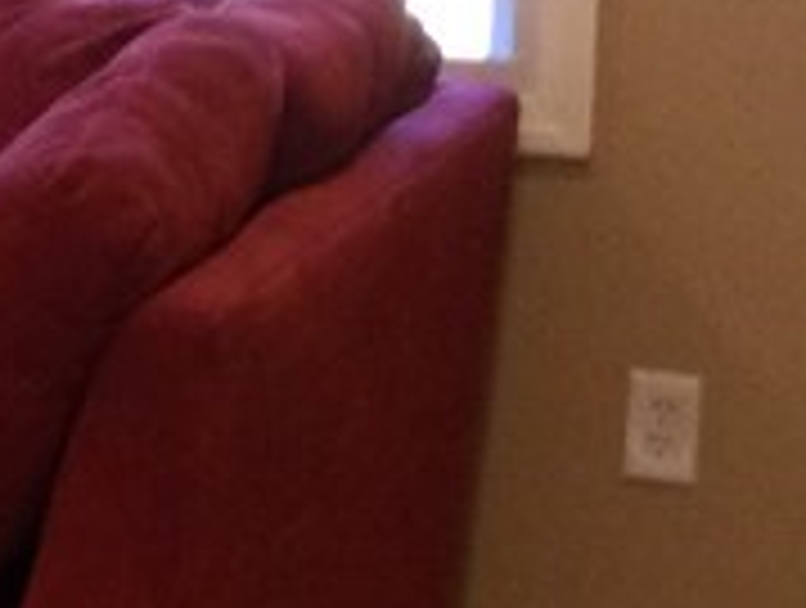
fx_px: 4130
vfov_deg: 8.4
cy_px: -32
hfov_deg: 10.7
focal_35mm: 177
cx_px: -491
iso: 64
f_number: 2.4
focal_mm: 3.3
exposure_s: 1/30
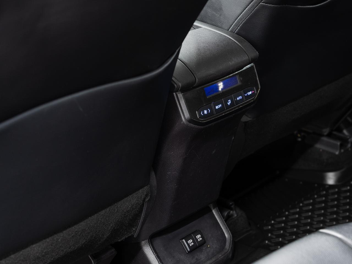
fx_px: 920
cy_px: 137
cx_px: 232
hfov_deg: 21.6
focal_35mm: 90
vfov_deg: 16.3
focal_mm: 70
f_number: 5.6
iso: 100
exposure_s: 1.6
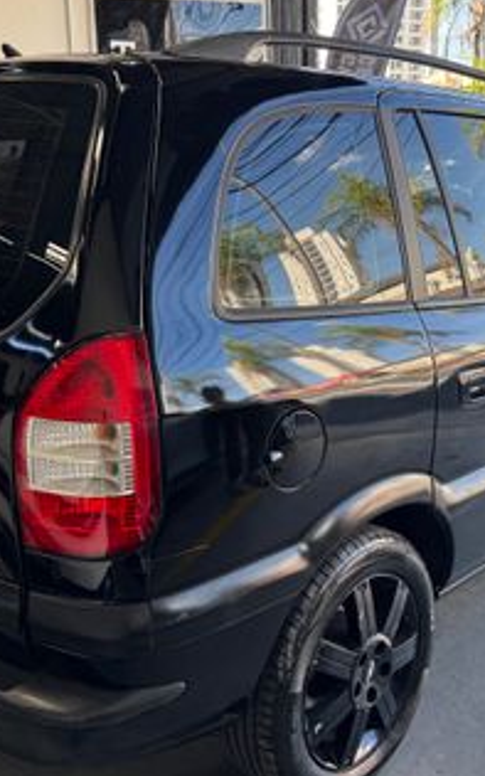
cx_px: 286
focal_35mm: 38
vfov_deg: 51.5
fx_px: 803
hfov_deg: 33.5
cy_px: 402
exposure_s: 1/226
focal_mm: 6.76
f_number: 1.78
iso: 64
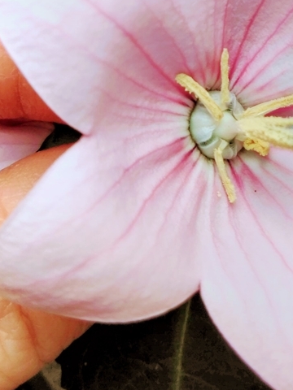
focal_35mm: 65
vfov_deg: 28.0
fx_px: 734
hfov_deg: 21.6
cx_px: 306
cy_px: -1
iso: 38
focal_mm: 3.46
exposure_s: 1/179
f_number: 2.2
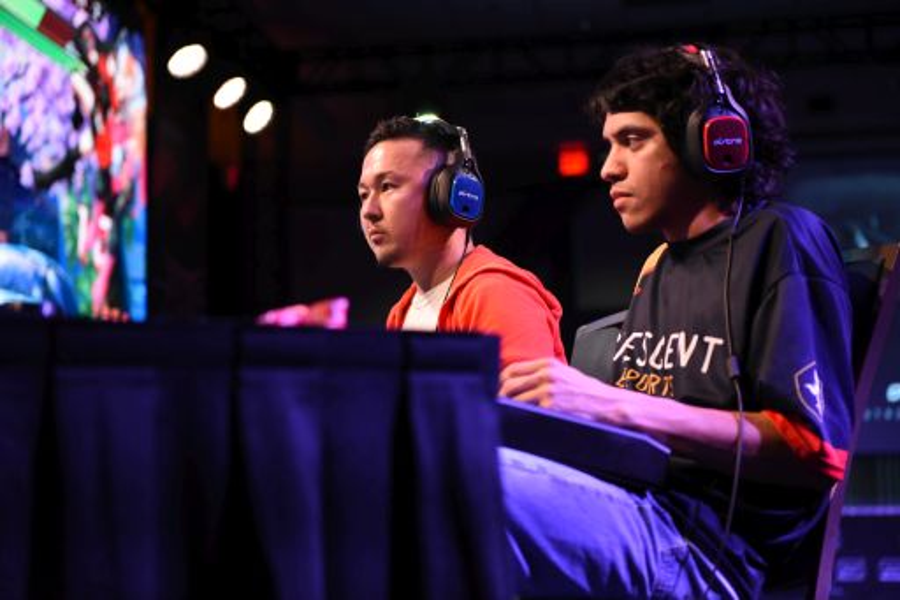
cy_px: 300
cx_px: 450
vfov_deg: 19.4
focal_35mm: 70
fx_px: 1749
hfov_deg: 28.9
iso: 3200
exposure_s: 1/640
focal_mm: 70
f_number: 2.8
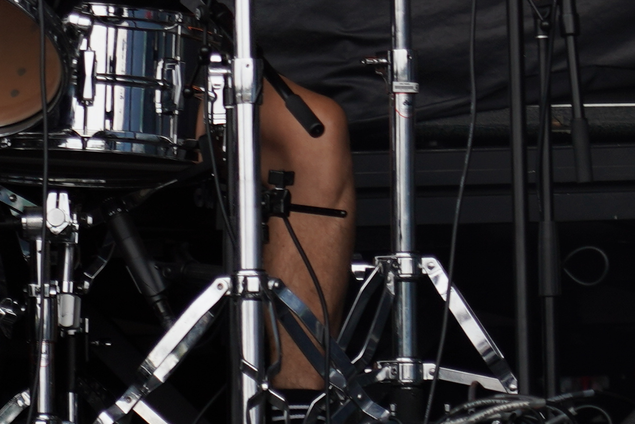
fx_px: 8537
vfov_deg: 2.8
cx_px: -291
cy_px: 19
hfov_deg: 4.2
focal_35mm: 484
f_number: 4
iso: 160
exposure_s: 1/125
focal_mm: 105
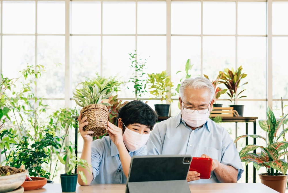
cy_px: 110
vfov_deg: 27.0
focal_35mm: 50
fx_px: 400
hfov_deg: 39.6
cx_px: 139
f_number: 2.5
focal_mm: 35
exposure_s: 1/160
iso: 160
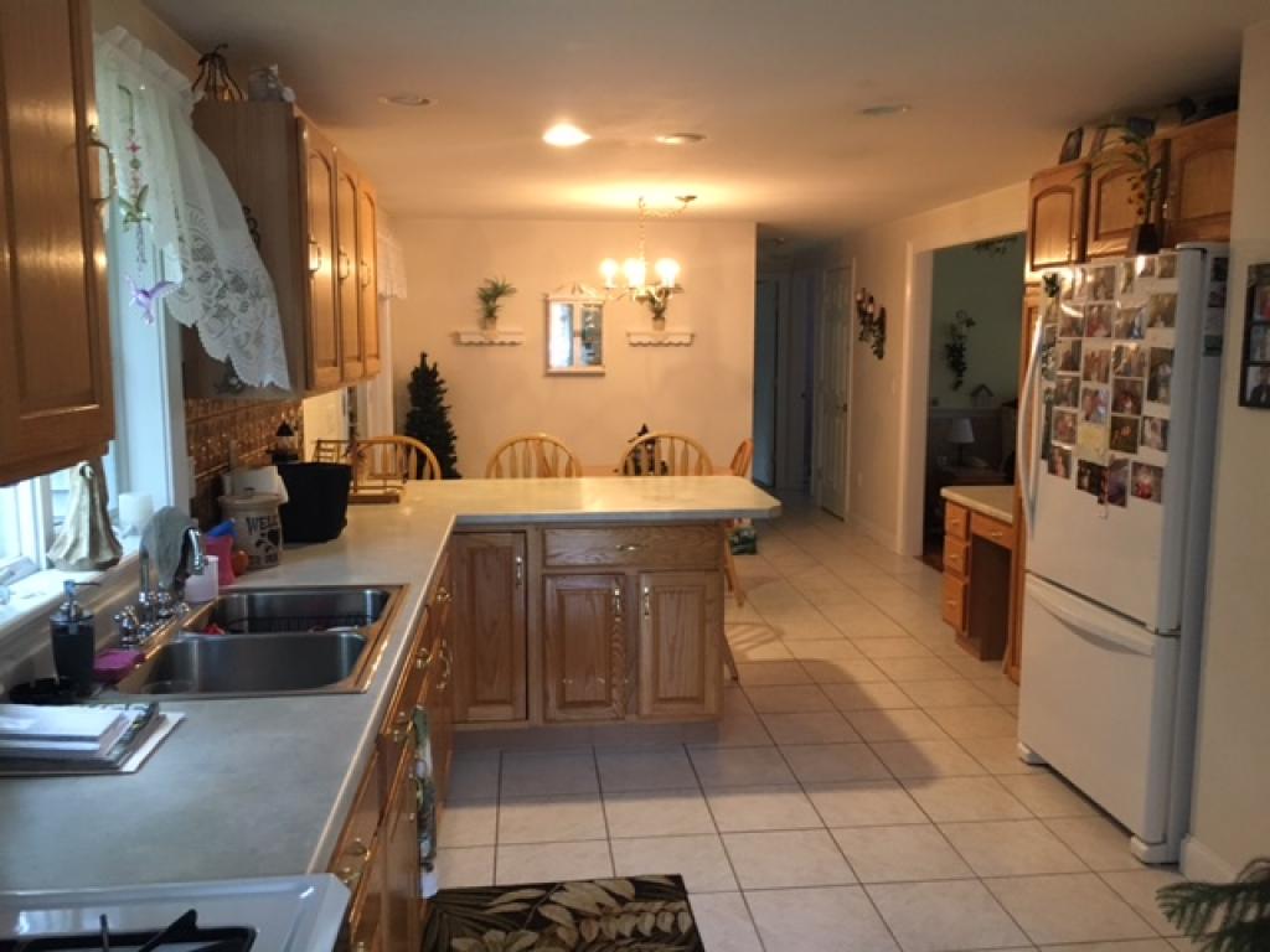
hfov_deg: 61.7
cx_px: 635
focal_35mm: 29
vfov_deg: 48.2
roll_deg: +0.1
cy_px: 476
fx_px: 1064
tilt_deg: -8.3
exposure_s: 1/24
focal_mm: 4.15
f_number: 2.2
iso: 200
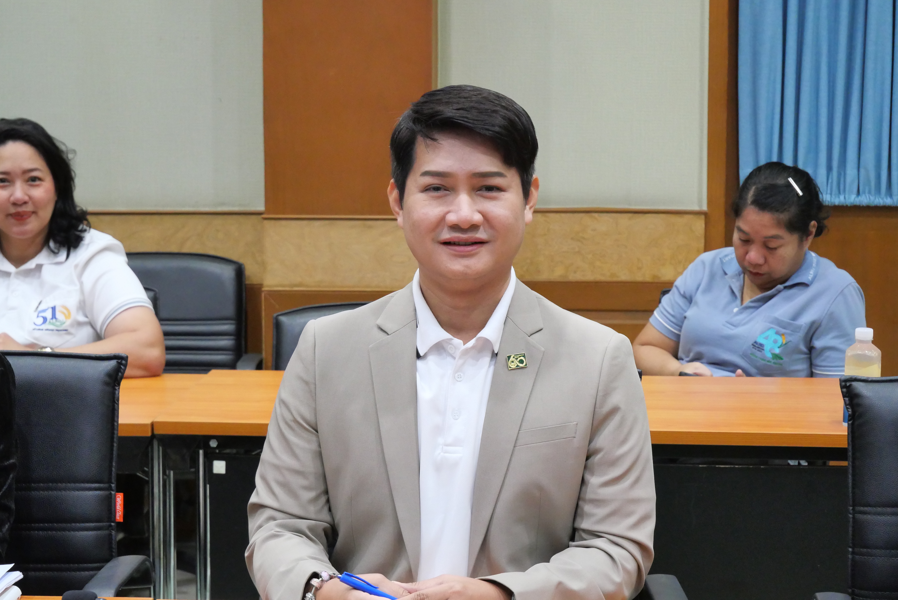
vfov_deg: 15.0
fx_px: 2271
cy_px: 300
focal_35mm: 91
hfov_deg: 22.4
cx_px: 449
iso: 3200
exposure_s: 1/60
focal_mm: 44
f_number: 5.6
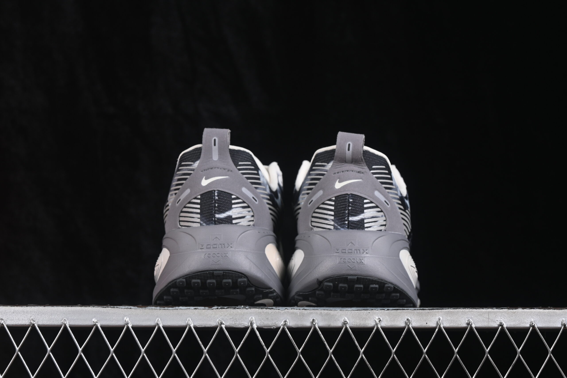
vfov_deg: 18.2
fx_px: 1181
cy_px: 189
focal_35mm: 75
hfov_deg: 27.0
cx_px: 284
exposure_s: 1/60
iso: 160
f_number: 7.1
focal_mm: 50
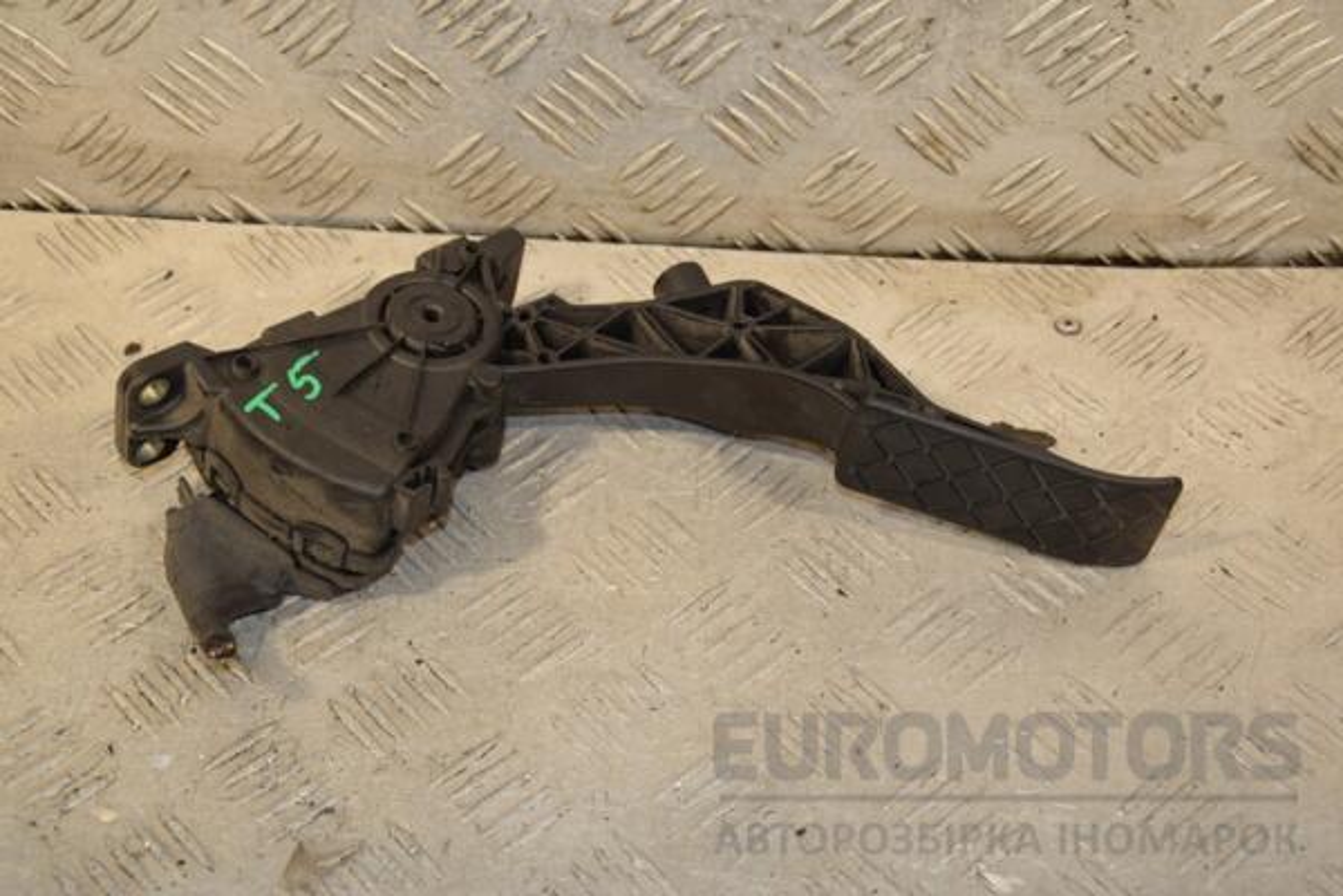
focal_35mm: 68
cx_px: 672
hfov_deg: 29.9
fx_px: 2518
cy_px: 448
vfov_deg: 20.2
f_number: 7.1
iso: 800
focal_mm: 45
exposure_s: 1/200
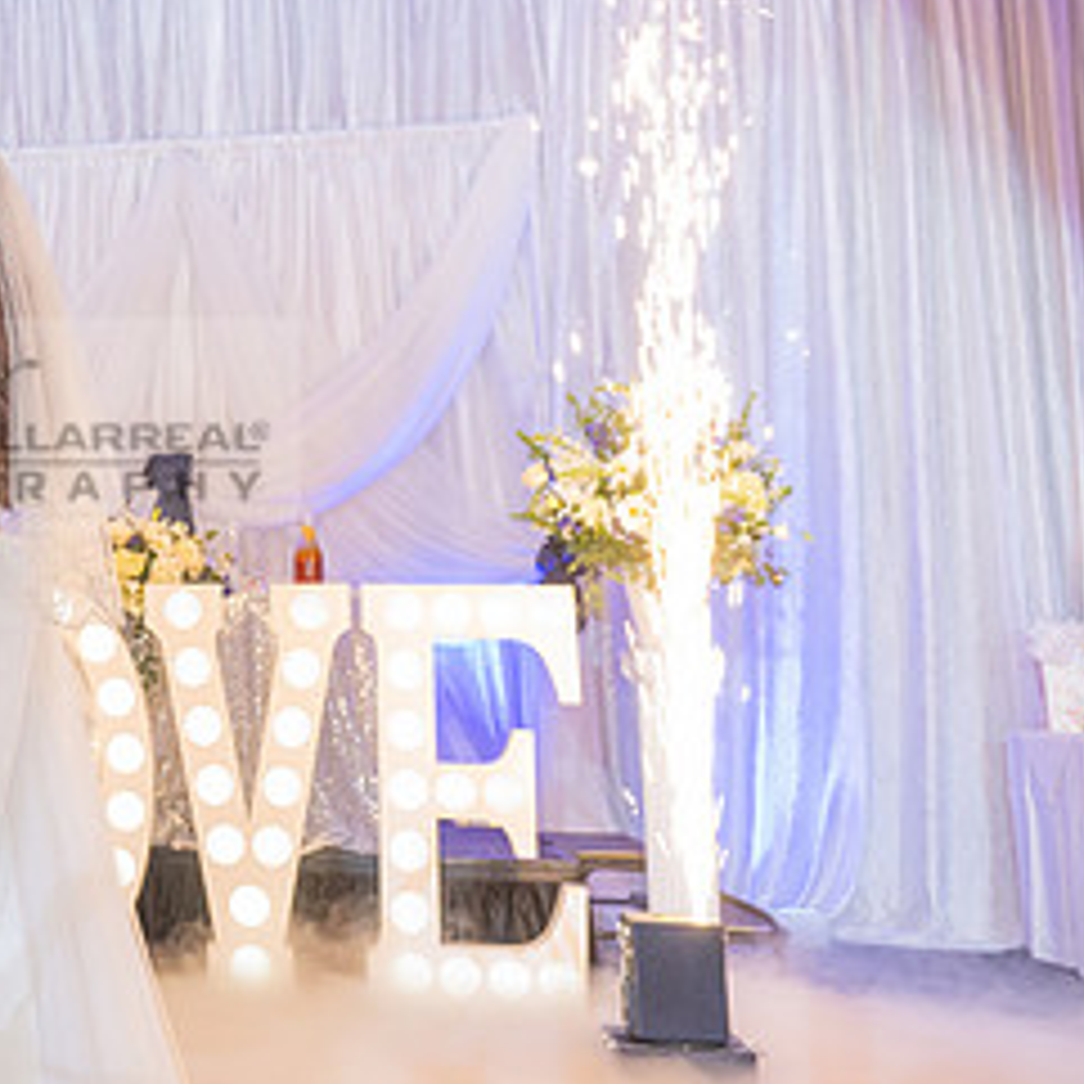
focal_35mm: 49
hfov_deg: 31.2
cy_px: 425
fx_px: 1736
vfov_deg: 34.5
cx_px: -81
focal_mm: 24
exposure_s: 1/200
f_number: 4
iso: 1600
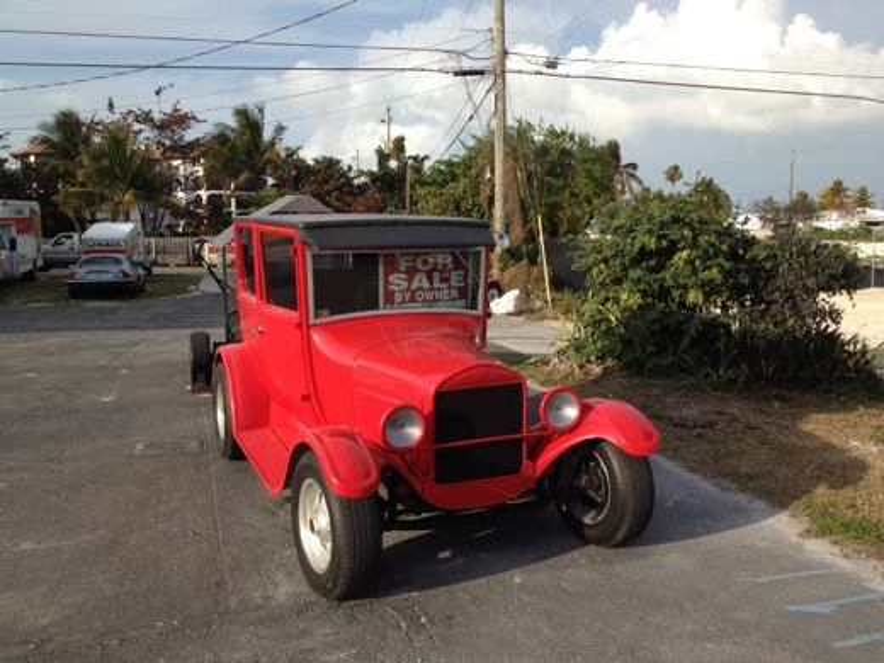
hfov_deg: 52.6
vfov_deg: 40.7
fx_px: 894
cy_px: 332
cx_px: 442
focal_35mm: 35
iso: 64
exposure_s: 1/1200
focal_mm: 4.28
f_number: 2.4
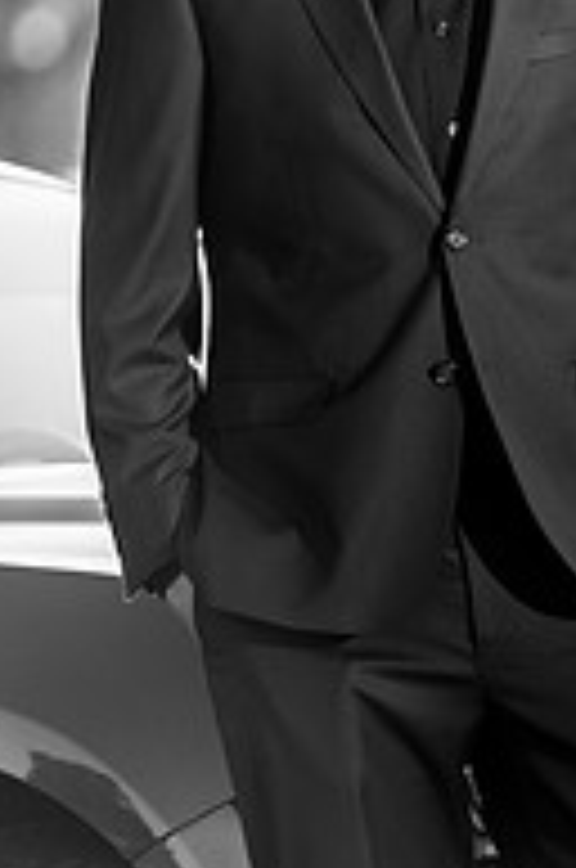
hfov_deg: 1.9
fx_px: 17365
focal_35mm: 721
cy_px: 294
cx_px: 849
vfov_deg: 2.9
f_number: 4
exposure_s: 1/250
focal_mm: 200
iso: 31
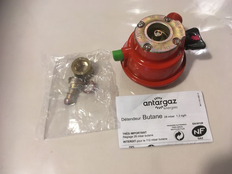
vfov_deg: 48.2
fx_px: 194
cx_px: 116
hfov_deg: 61.7
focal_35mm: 29
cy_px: 87
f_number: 2.2
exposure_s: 1/33
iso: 100
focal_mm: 4.15
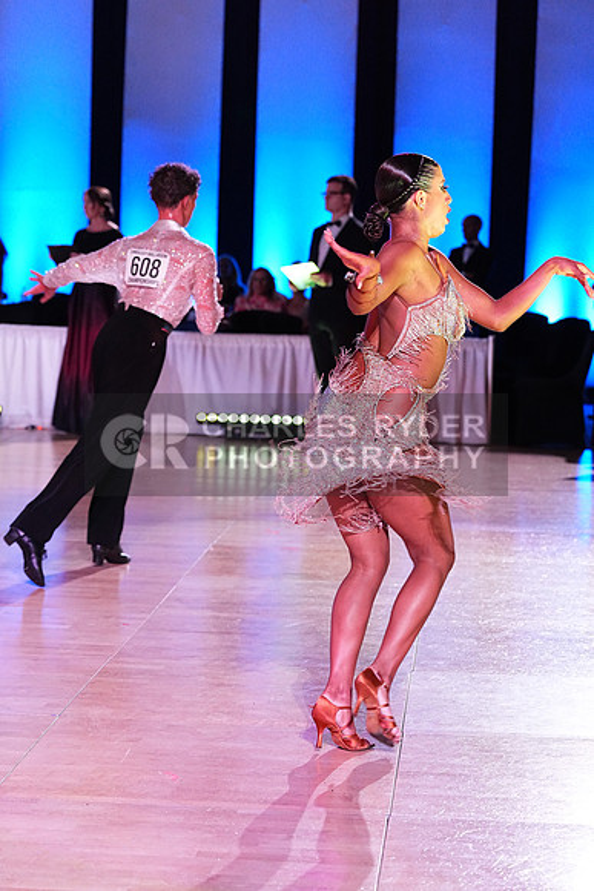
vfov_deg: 22.9
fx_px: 2201
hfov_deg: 15.4
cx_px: 297
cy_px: 446
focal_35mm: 89
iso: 5000
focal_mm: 89
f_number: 4.5
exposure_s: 1/320
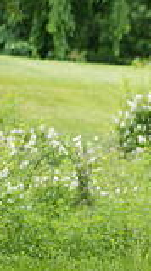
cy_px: 176
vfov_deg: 4.7
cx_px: 411
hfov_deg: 2.6
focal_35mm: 460
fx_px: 3287
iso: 400
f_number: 2.8
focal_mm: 120
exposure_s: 1/800
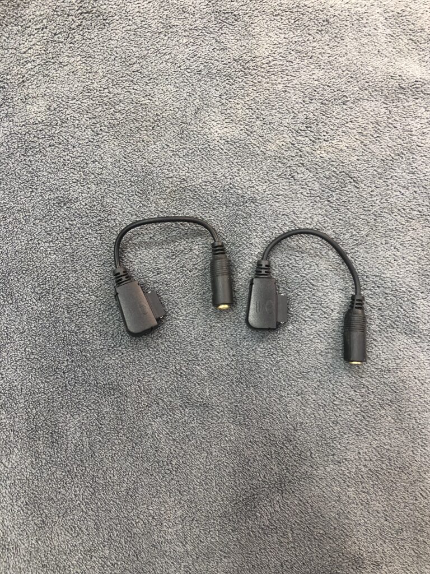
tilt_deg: -83.5
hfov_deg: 49.7
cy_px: 287
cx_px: 215
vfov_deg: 63.4
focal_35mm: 28
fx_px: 464
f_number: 1.8
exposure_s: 1/33
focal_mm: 4
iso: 32
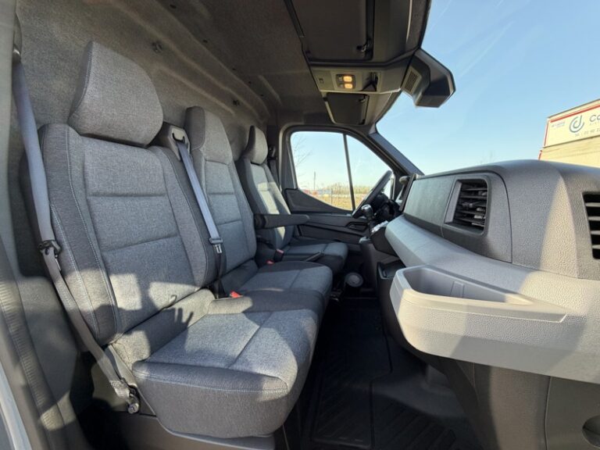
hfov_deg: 102.1
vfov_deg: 85.7
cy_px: 225
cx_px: 300
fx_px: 243
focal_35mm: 14
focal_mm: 2.22
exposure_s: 1/121
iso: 64
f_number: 2.2
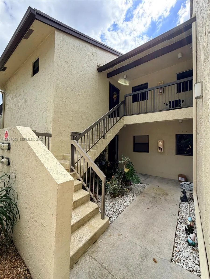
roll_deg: -1.0
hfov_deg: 85.7
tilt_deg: +3.3
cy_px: 140
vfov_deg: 102.1
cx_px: 105
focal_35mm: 14
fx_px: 113
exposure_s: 1/596
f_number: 2.2
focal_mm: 2.22
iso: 40
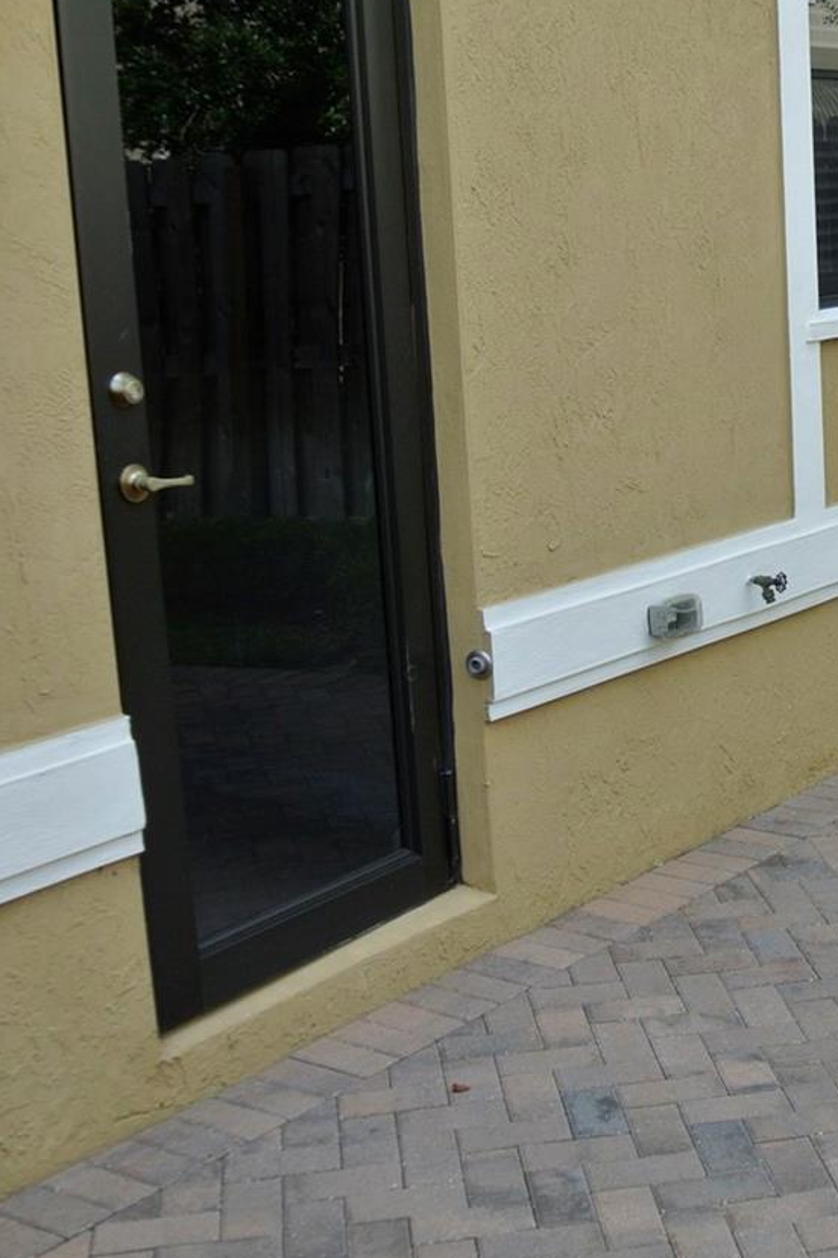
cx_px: 920
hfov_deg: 22.1
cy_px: 599
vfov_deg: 34.5
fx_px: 2025
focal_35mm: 58
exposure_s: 1/320
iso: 100
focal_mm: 11.4
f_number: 4.5
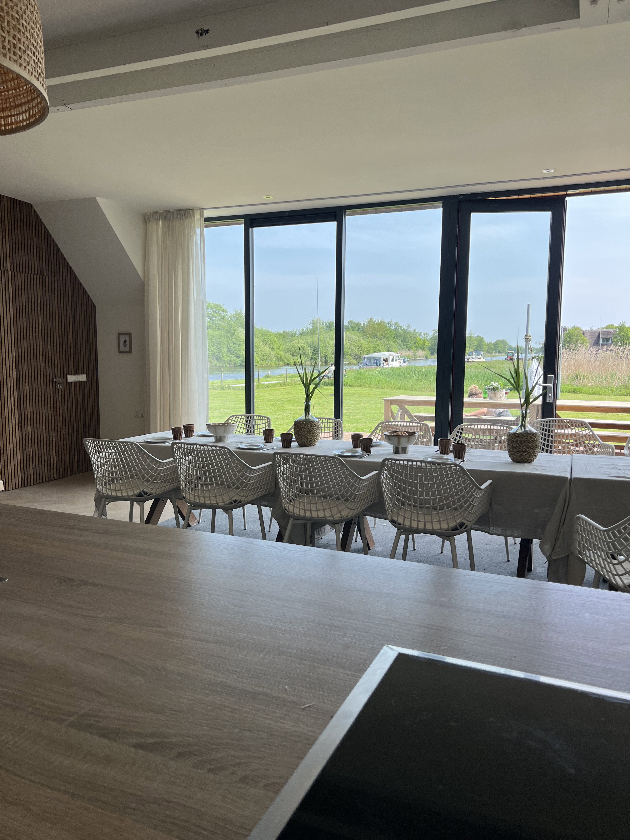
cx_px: 315
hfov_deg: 53.1
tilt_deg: -5.1
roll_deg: +0.3
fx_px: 631
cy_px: 420
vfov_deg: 67.3
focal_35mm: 26
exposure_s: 1/786
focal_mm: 5.7
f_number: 1.5
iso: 50
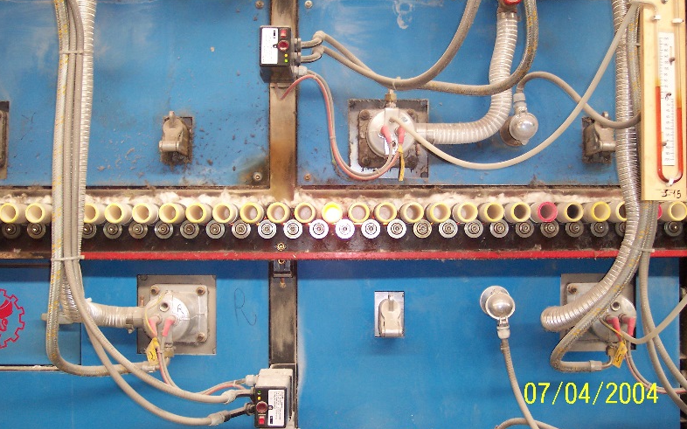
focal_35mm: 41
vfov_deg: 31.2
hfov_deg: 48.2
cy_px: 197
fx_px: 768
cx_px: 344
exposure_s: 1/30
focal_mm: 8
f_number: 2.8
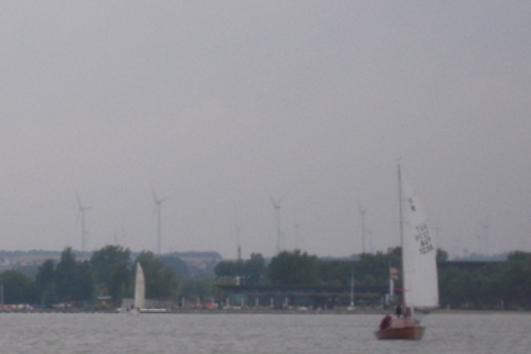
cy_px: 175
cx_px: -124
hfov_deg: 6.8
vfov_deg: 4.6
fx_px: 4427
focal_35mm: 300
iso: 100
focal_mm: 18.8
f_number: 5.6
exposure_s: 1/400
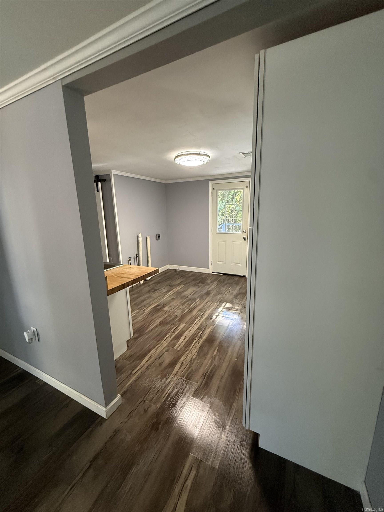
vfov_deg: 102.1
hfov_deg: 85.7
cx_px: 192
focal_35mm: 14
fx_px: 207
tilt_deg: -10.3
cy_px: 256
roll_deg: +1.0
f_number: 2.2
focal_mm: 2.22
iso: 400
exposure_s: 1/60
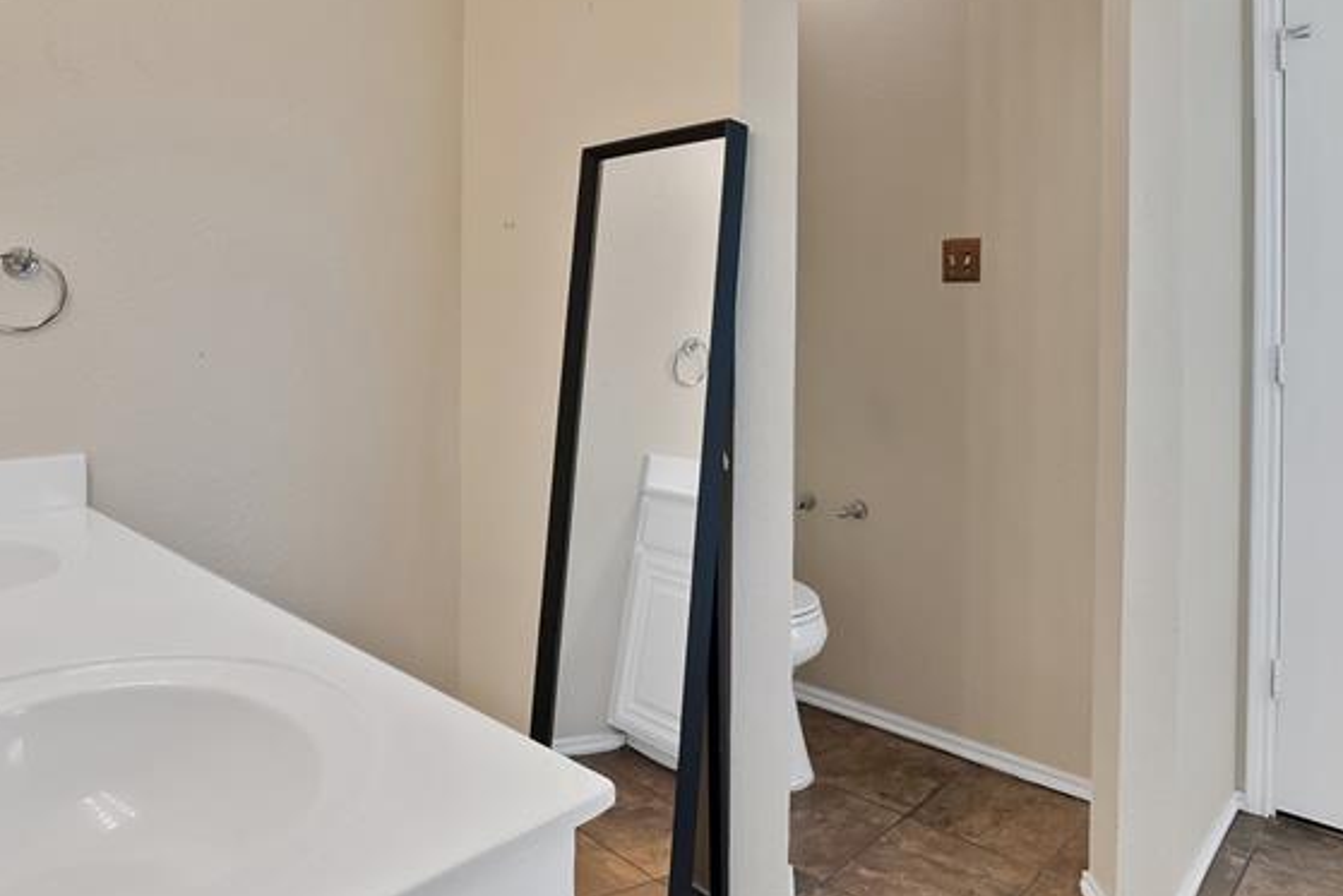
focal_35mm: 22
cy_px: 305
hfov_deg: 78.3
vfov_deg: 56.1
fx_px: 821
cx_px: 750
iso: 640
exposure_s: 1/6
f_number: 9
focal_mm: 12
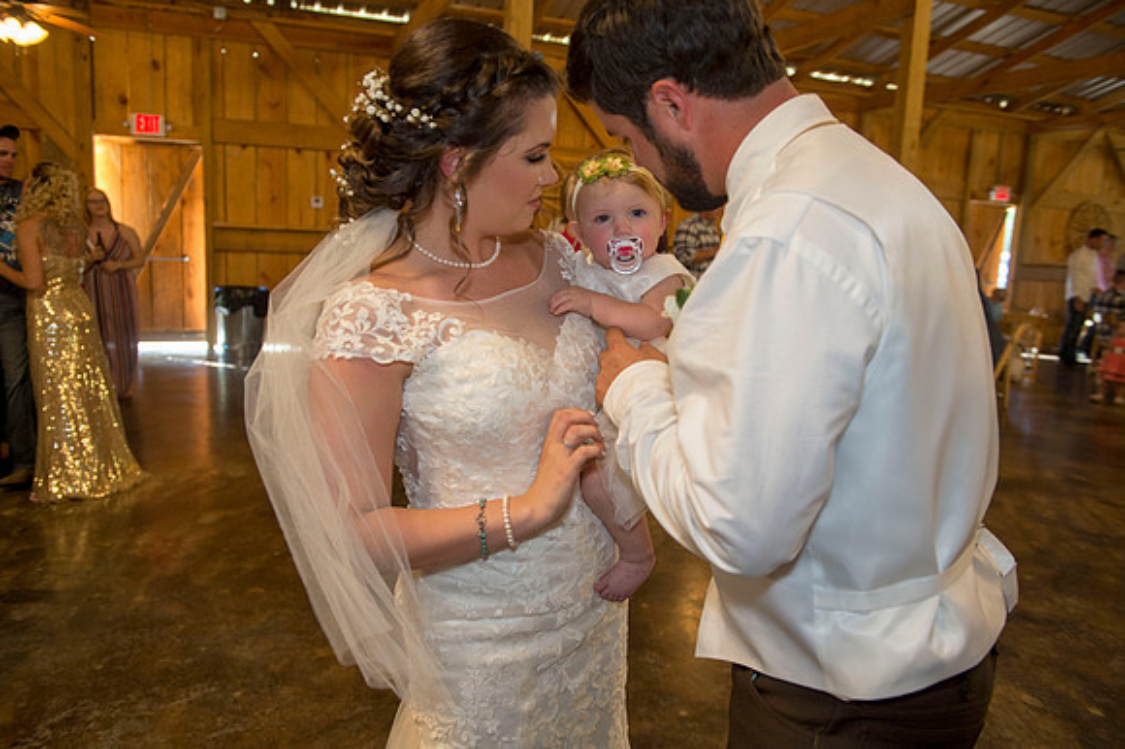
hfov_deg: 65.5
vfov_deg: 46.4
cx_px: 562
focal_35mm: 28
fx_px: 874
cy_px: 374
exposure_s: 1/125
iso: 1600
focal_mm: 28
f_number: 4
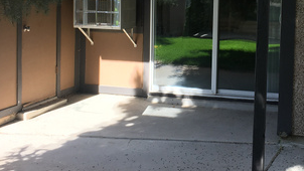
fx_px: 540
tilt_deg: -2.9
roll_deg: -1.7
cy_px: 19
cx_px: 215
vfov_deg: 17.7
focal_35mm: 67
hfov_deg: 31.1
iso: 25
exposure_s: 1/182
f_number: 2.2
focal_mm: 4.15
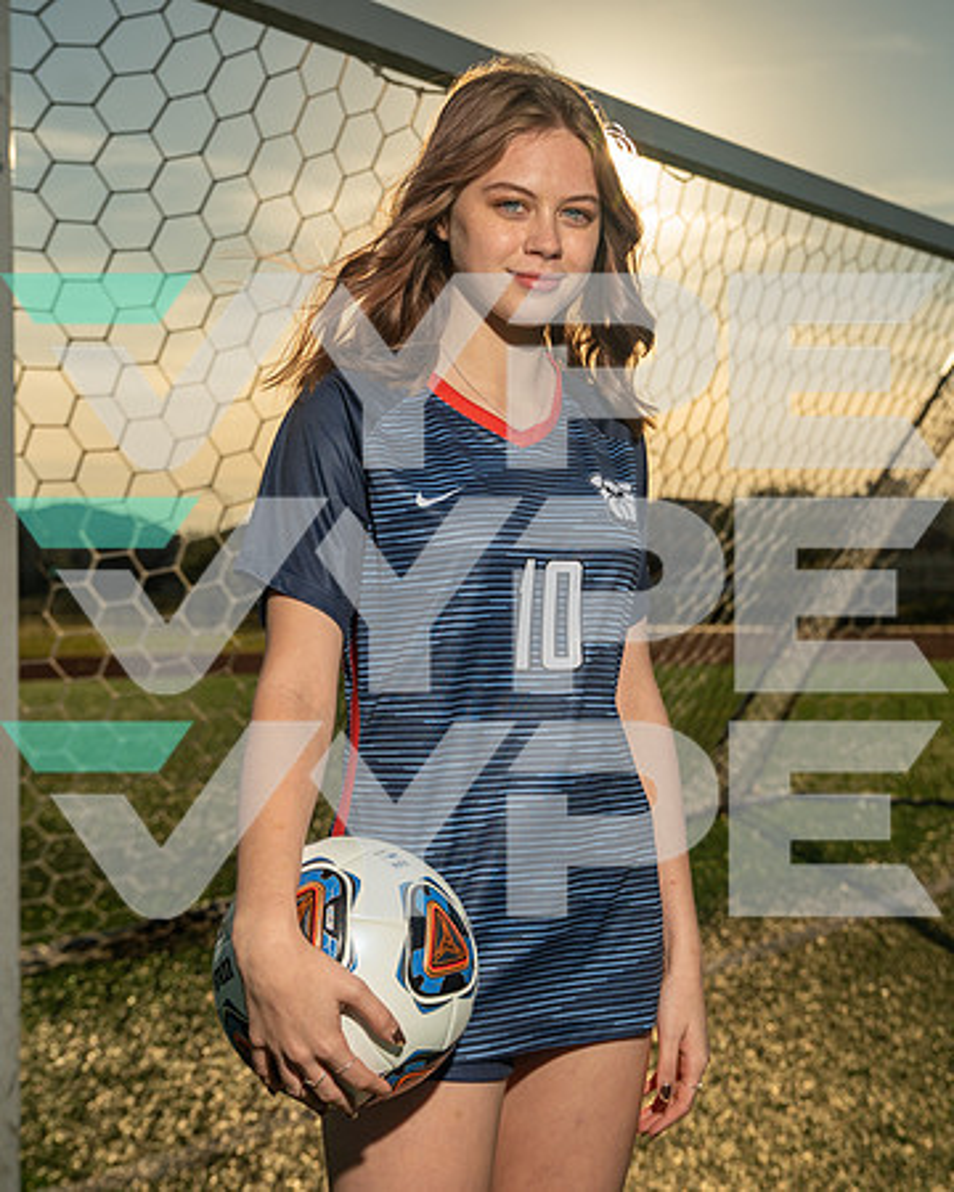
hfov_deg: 27.7
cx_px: 456
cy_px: 596
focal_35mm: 55
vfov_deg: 34.2
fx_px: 1938
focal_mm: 39
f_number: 4.5
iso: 200
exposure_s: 1/250
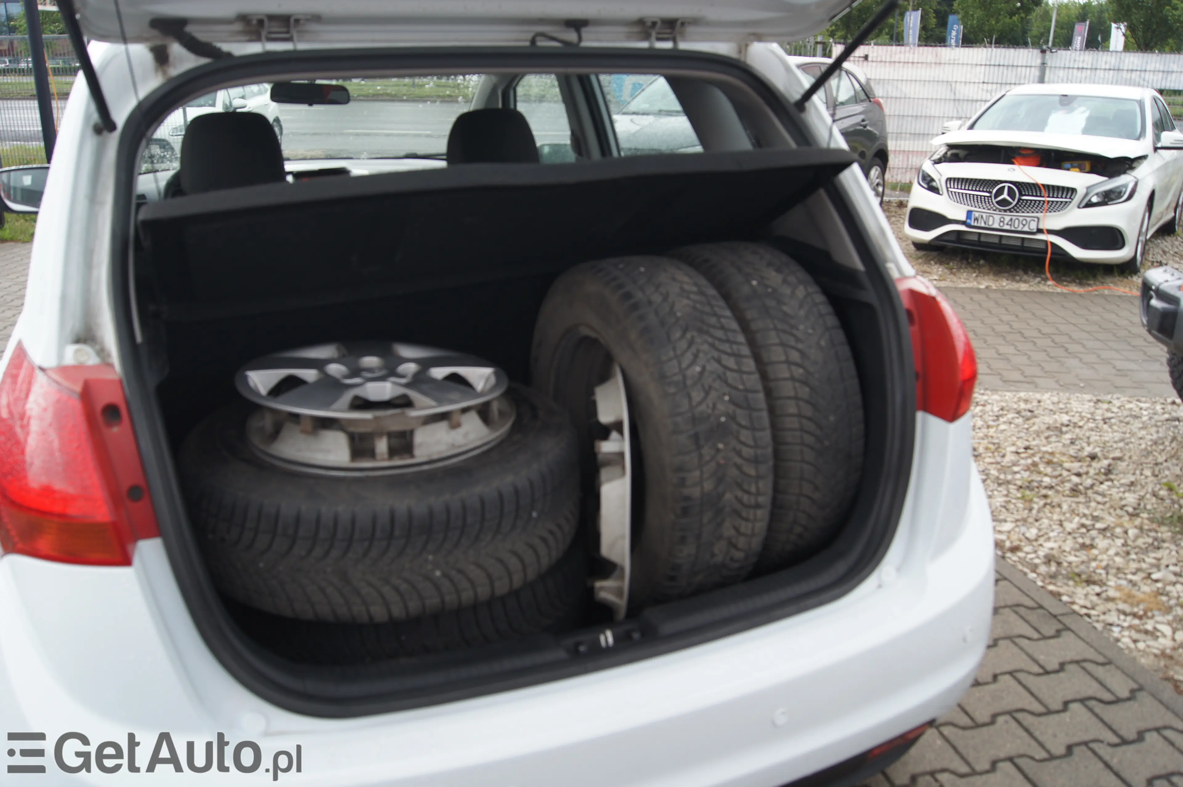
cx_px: 592
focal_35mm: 30
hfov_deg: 62.0
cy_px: 394
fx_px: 985
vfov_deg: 43.6
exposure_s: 1/80
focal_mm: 20
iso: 100
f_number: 5
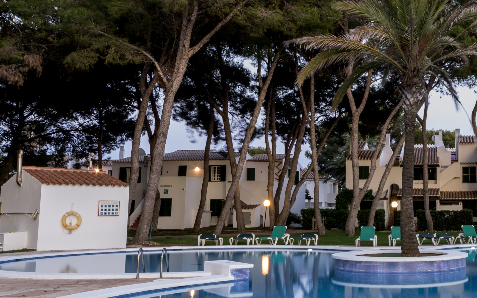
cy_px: 137
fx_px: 572
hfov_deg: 41.9
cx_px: 423
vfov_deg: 29.2
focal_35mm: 44
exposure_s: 2.5
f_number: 11
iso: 100
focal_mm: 14
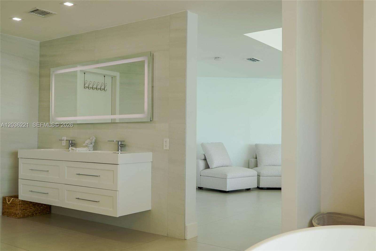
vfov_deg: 36.9
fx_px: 376
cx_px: 188
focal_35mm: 36
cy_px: 126
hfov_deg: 53.1
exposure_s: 1/400
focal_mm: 24
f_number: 5.6
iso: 640
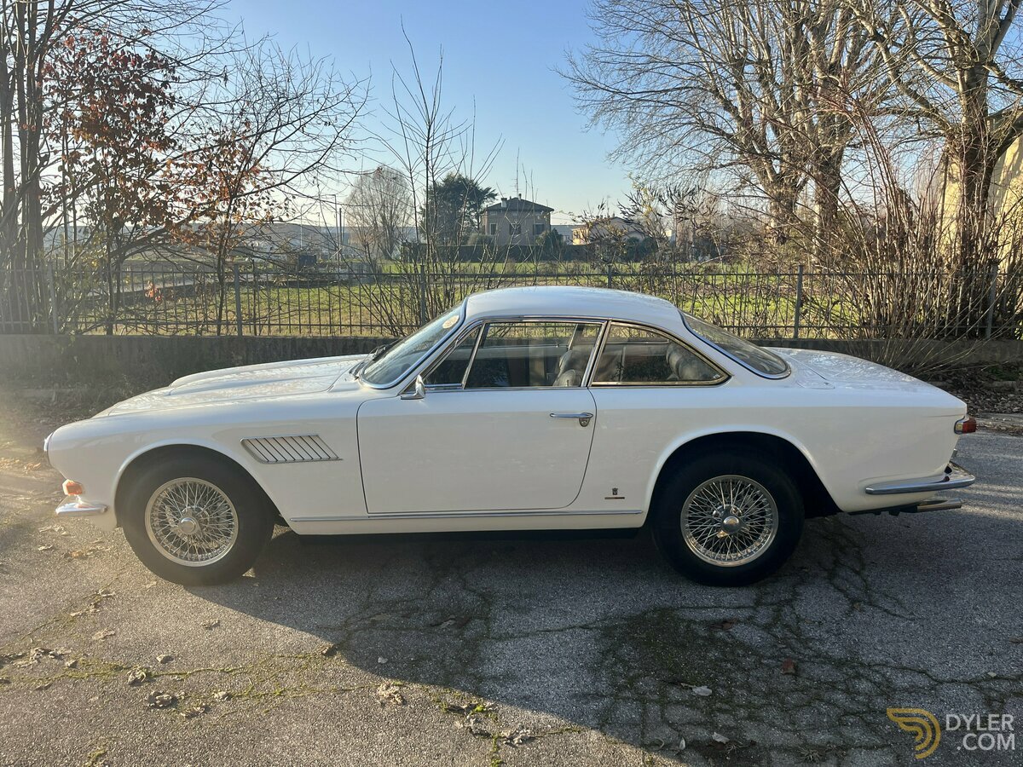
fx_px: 768
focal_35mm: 26
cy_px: 384
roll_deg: +0.2
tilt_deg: -9.5
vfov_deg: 53.1
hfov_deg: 67.3
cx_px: 512
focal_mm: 5.1
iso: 50
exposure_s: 1/1279
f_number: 1.6
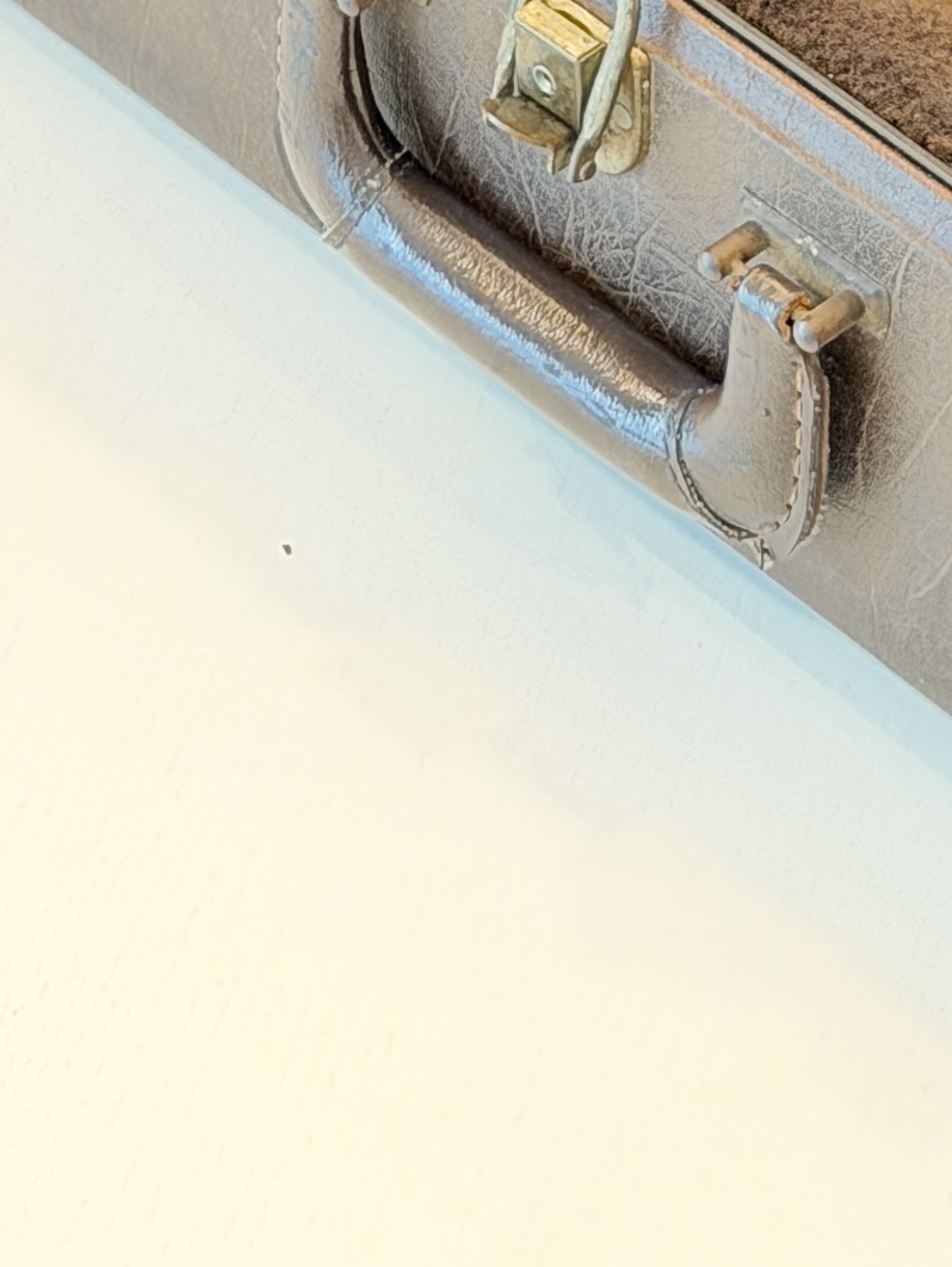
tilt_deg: -34.8
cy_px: -931
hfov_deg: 8.1
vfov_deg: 10.3
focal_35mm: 182
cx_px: 1055
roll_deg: -3.4
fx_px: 6670
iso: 500
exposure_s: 1/25
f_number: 1.78
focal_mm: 6.76
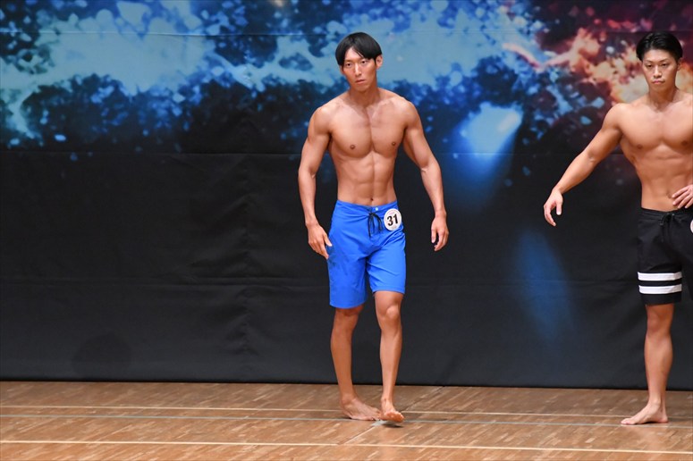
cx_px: 346
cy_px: 230
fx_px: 5772
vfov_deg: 4.6
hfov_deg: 6.9
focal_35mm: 300
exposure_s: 1/400
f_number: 5.6
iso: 8000
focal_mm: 200
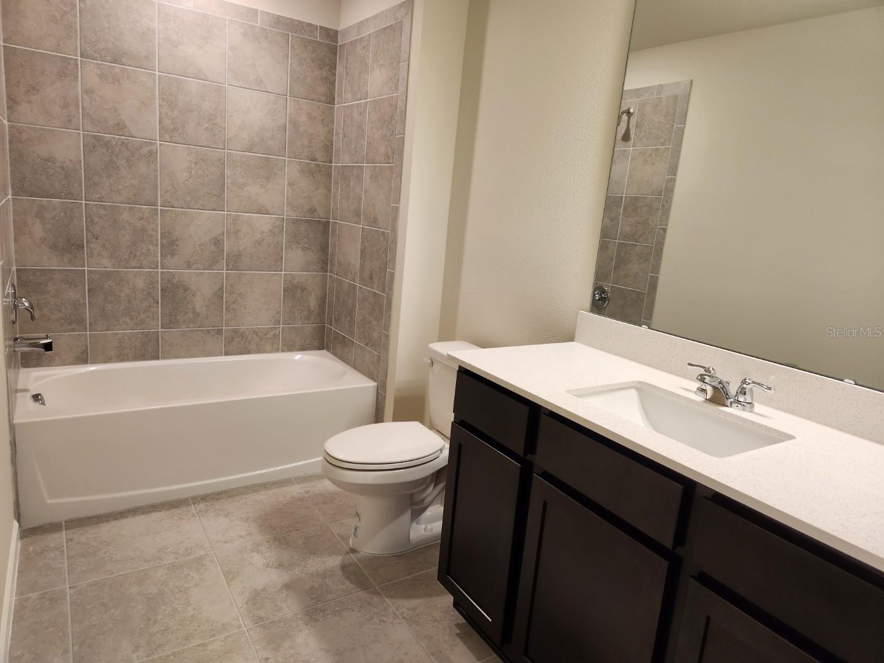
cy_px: 332
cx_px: 442
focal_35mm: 23
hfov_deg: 73.9
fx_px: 587
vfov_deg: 58.9
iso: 125
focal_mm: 5.4
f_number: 1.8
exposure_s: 1/120
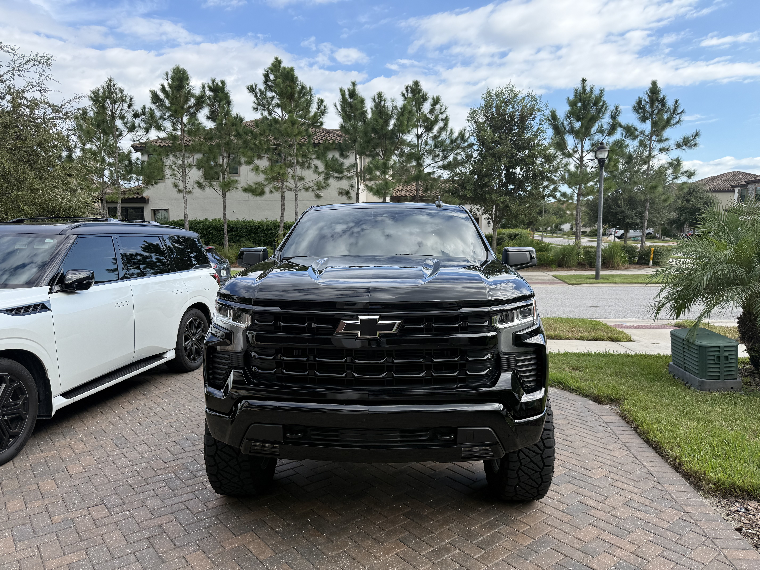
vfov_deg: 56.8
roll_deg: -0.6
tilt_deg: -5.6
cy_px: 285
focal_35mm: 24
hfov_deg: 71.6
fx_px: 527
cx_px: 380
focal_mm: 6.76
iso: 100
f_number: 1.78
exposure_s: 1/2299
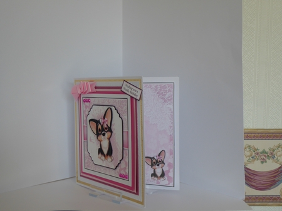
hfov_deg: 38.9
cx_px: 141
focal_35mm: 49
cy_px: 106
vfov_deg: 29.6
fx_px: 399
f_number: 4
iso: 100
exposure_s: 1/60
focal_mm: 8.4
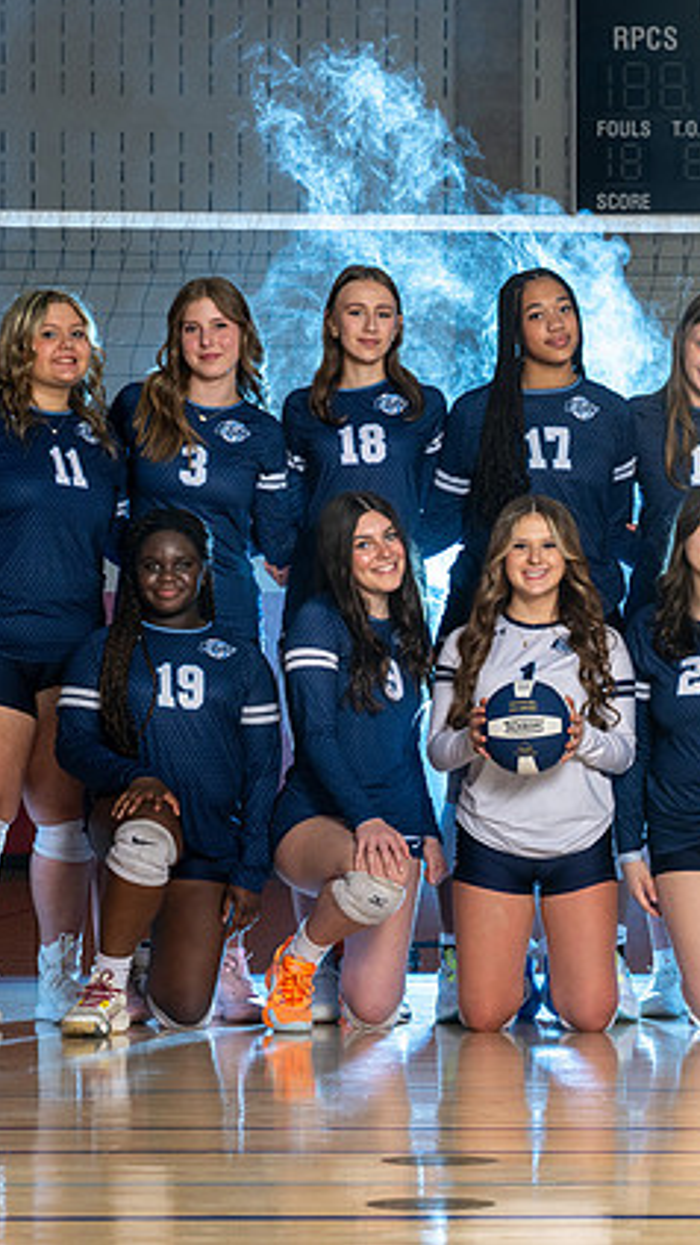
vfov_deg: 17.3
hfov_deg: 9.7
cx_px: 684
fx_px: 4091
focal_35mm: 124
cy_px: 680
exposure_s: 1/125
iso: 400
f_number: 9
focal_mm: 70
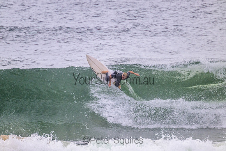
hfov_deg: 2.6
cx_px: 113
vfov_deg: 1.7
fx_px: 5023
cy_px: 76
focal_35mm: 800
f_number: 11
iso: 2500
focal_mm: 800
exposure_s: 1/2000
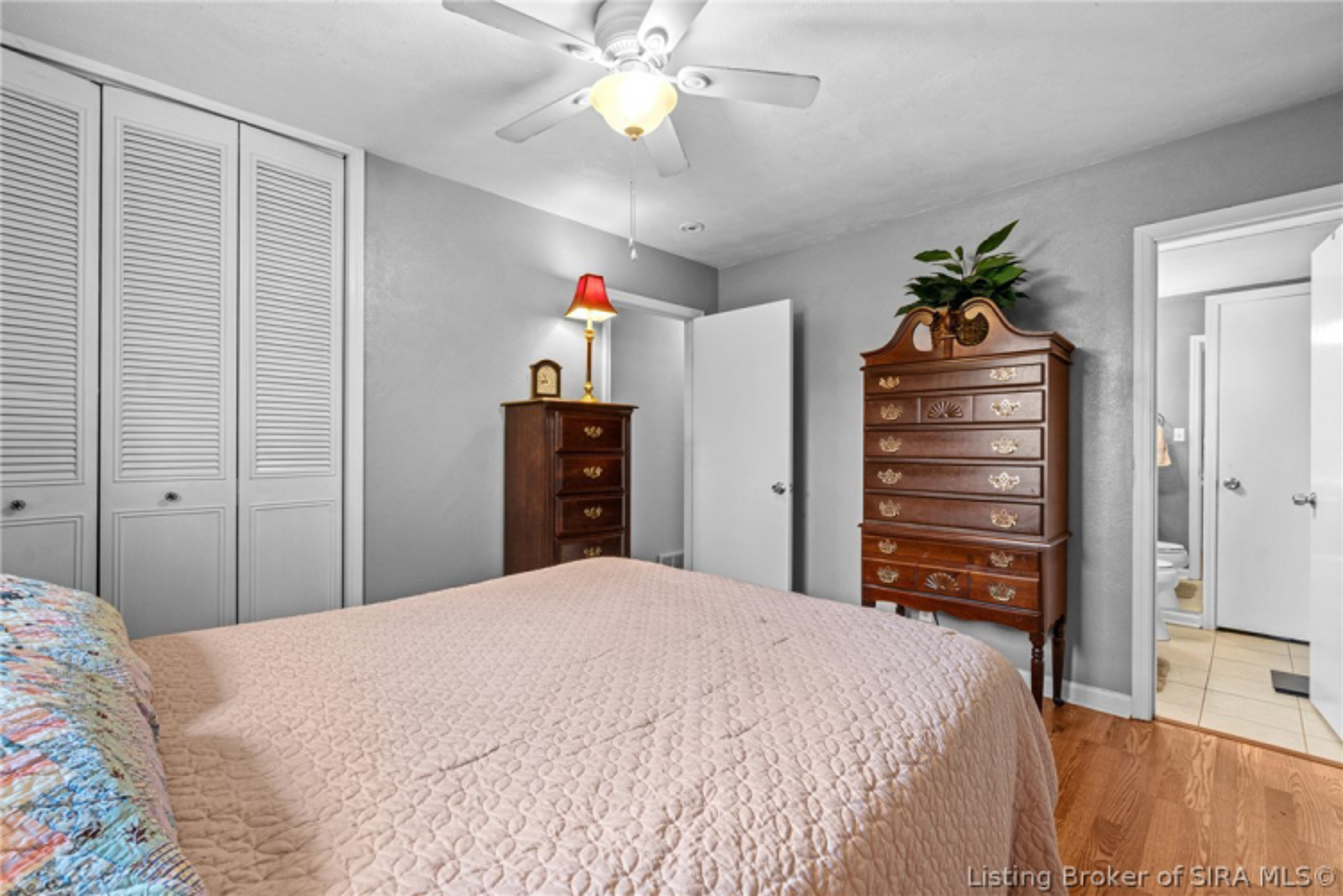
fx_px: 560
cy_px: 448
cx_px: 672
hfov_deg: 100.4
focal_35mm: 15
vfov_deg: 77.3
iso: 400
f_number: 11
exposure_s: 1.3
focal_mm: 10
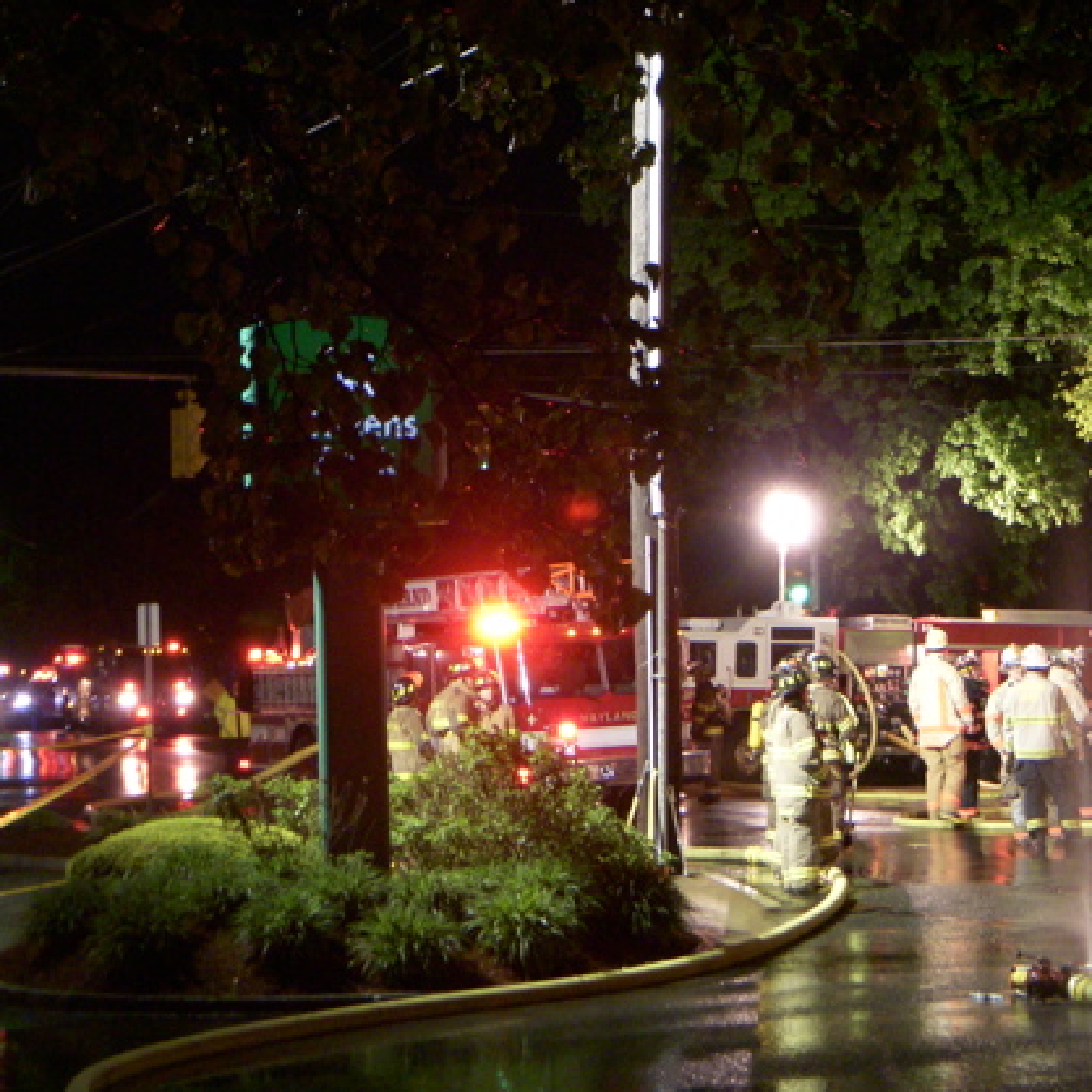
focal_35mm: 79
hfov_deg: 21.9
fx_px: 2820
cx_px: 551
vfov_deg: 21.9
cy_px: 553
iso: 400
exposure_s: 1/8
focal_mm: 11
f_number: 3.7
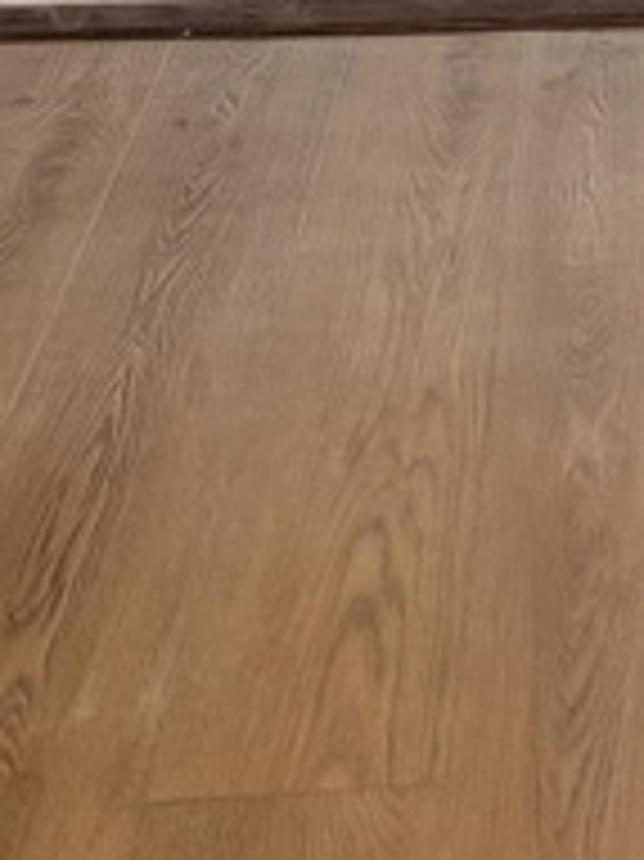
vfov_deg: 18.2
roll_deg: -2.9
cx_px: 905
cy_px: -565
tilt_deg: -11.5
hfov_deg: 15.2
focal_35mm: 91
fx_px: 2260
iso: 125
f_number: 1.6
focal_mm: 5.96
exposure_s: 1/60
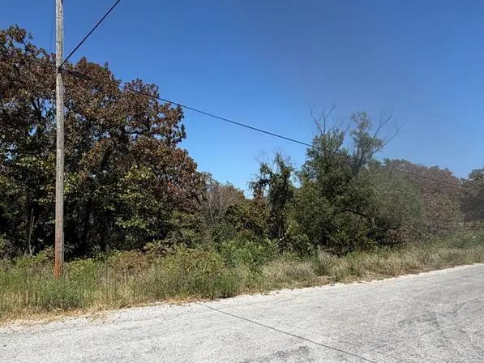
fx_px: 336
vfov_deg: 56.5
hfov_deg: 70.9
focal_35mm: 24
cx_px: 195
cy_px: 216
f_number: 2.2
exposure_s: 1/901
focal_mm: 2.22
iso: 20
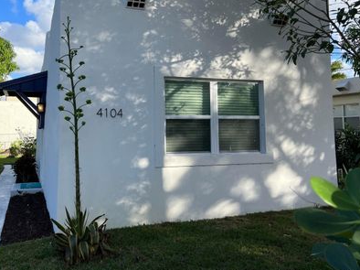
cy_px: 111
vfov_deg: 42.7
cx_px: 146
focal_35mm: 33
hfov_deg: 55.0
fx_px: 343
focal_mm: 5.7
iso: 50
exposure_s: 1/2083
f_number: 1.5
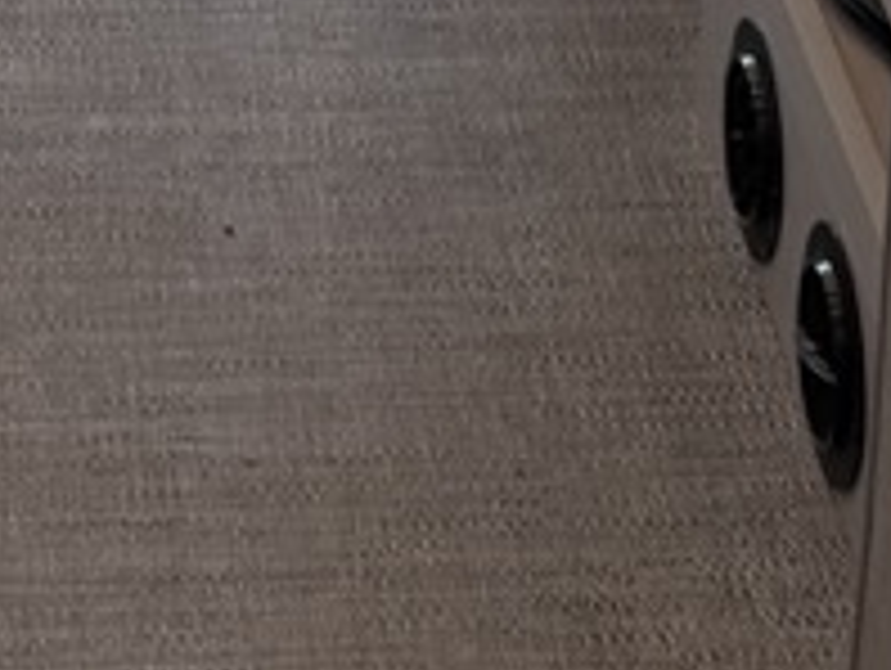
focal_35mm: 155
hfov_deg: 12.7
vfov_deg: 8.6
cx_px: 238
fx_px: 3994
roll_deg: -3.8
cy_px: -1016
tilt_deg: -15.6
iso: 100
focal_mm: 6.76
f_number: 1.78
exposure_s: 1/123
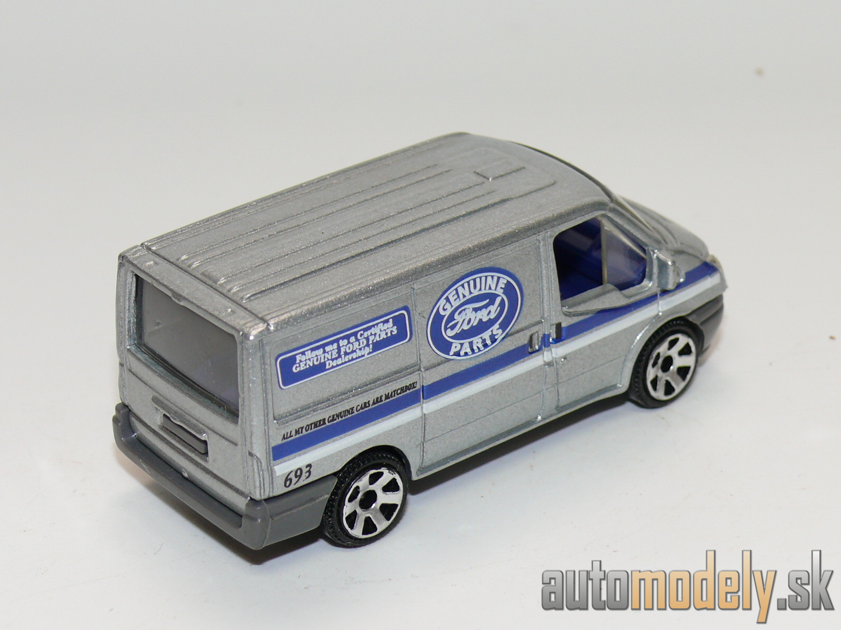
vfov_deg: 15.2
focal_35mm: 97
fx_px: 2357
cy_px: 315
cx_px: 420
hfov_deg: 20.2
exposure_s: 1/30
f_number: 4
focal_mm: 13
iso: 100
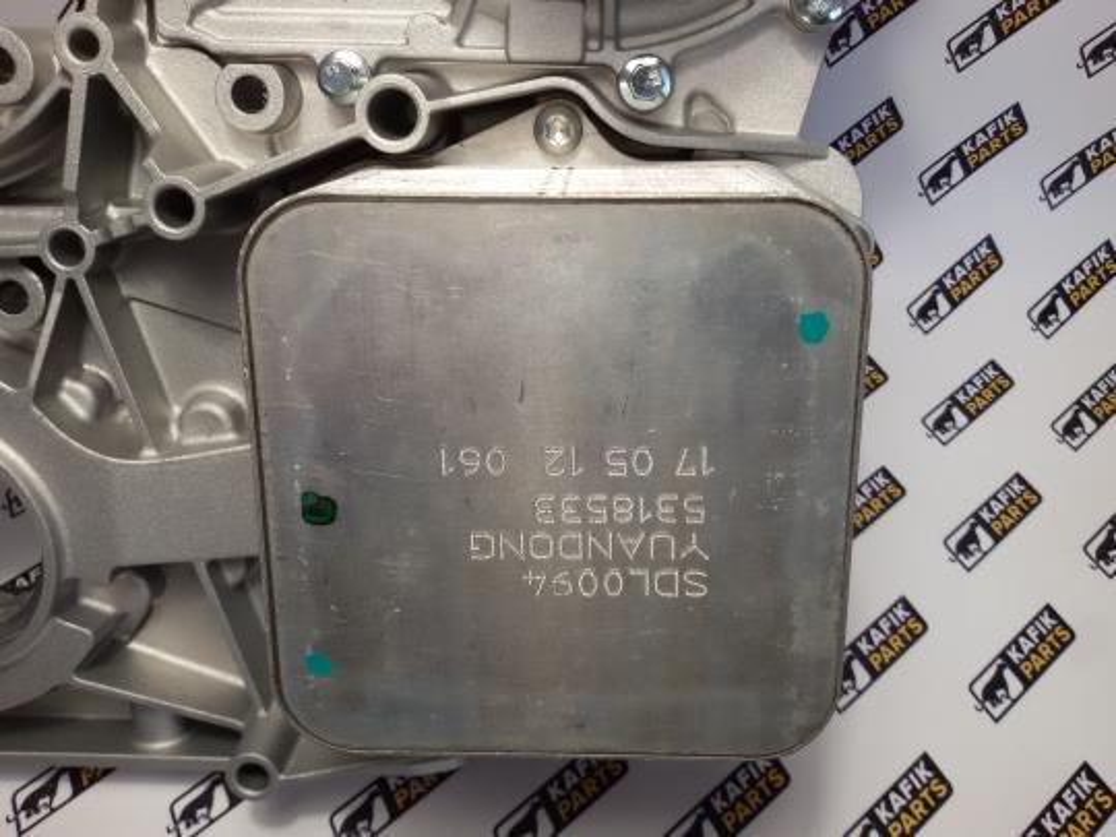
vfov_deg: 45.4
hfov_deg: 58.4
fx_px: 999
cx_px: 558
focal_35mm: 31
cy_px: 418
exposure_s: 1/33
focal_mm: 2.93
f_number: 2.4
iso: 64
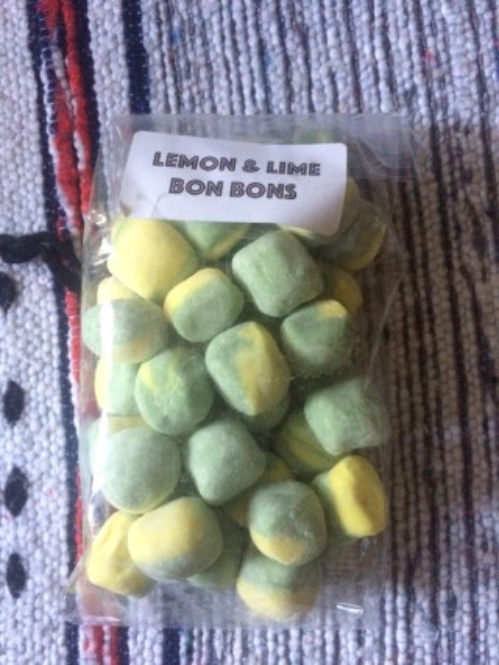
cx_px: 250
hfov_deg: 48.2
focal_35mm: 29
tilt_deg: -87.5
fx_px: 558
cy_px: 332
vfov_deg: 61.7
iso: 320
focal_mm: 4.15
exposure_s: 1/17
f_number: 2.2
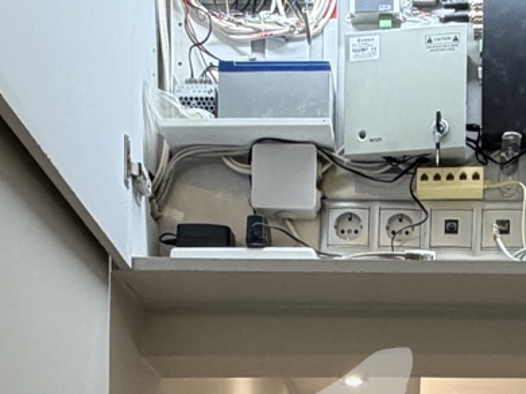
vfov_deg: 17.9
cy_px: 664
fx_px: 1048
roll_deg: -0.6
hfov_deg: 27.7
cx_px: 413
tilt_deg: -1.1
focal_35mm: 69
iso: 160
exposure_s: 1/50
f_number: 2.2
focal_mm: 2.22
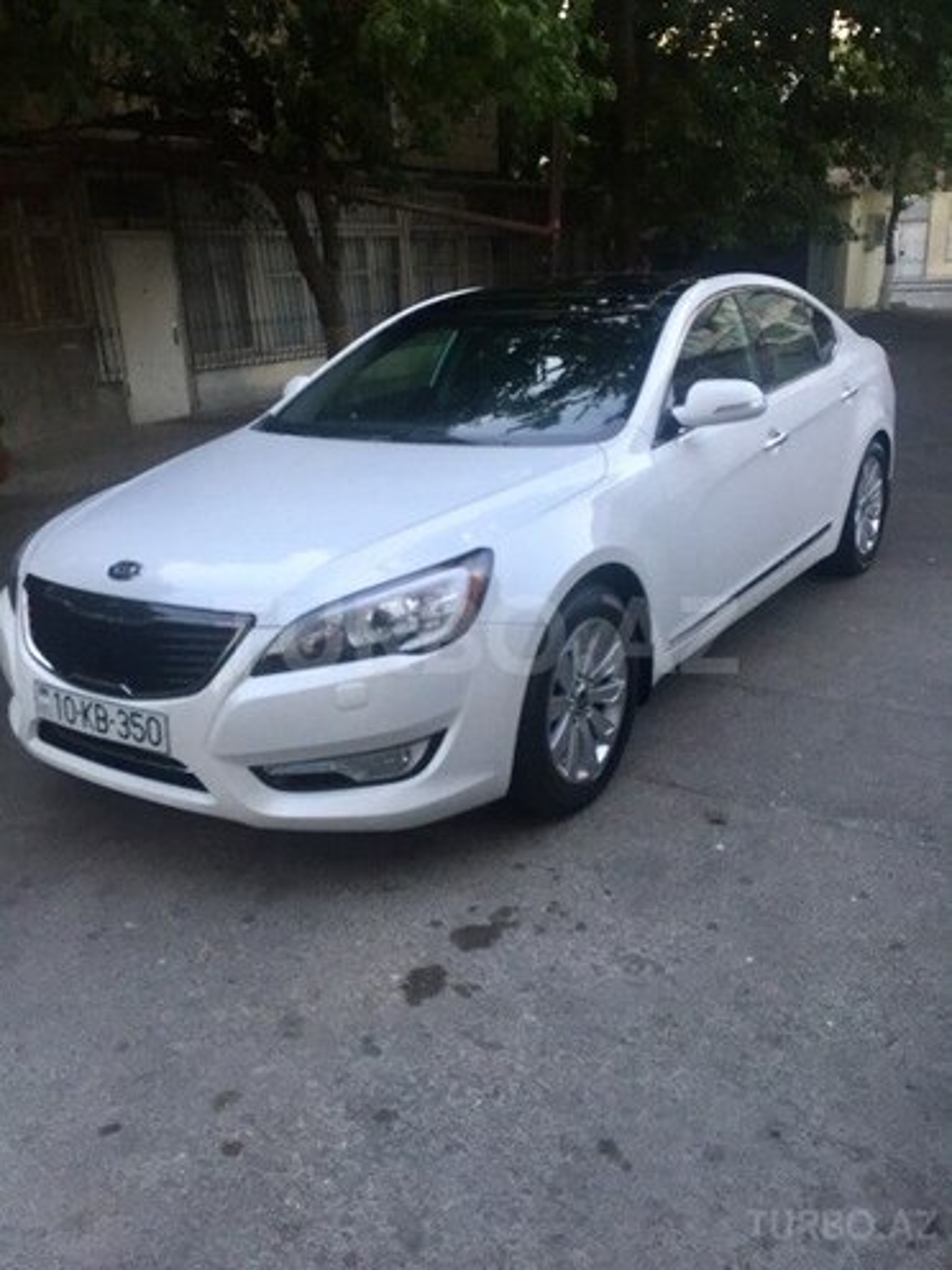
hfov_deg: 48.2
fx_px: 1063
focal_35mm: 29
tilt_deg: -14.5
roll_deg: +0.9
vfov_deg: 61.7
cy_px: 635
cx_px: 476
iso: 50
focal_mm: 4.15
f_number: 2.2
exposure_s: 1/33
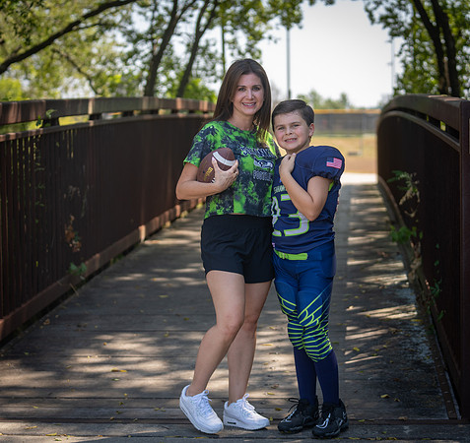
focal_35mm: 88
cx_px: 270
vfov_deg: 19.2
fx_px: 1311
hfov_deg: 20.3
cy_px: 222
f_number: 2.8
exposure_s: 1/400
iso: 100
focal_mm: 70
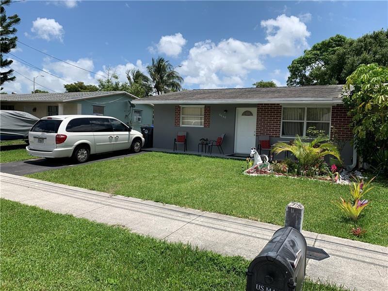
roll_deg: -1.7
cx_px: 194
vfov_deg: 53.1
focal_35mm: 26
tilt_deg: -4.4
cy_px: 146
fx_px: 291
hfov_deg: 67.3
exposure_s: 1/2681
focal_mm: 4.25
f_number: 1.8
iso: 25
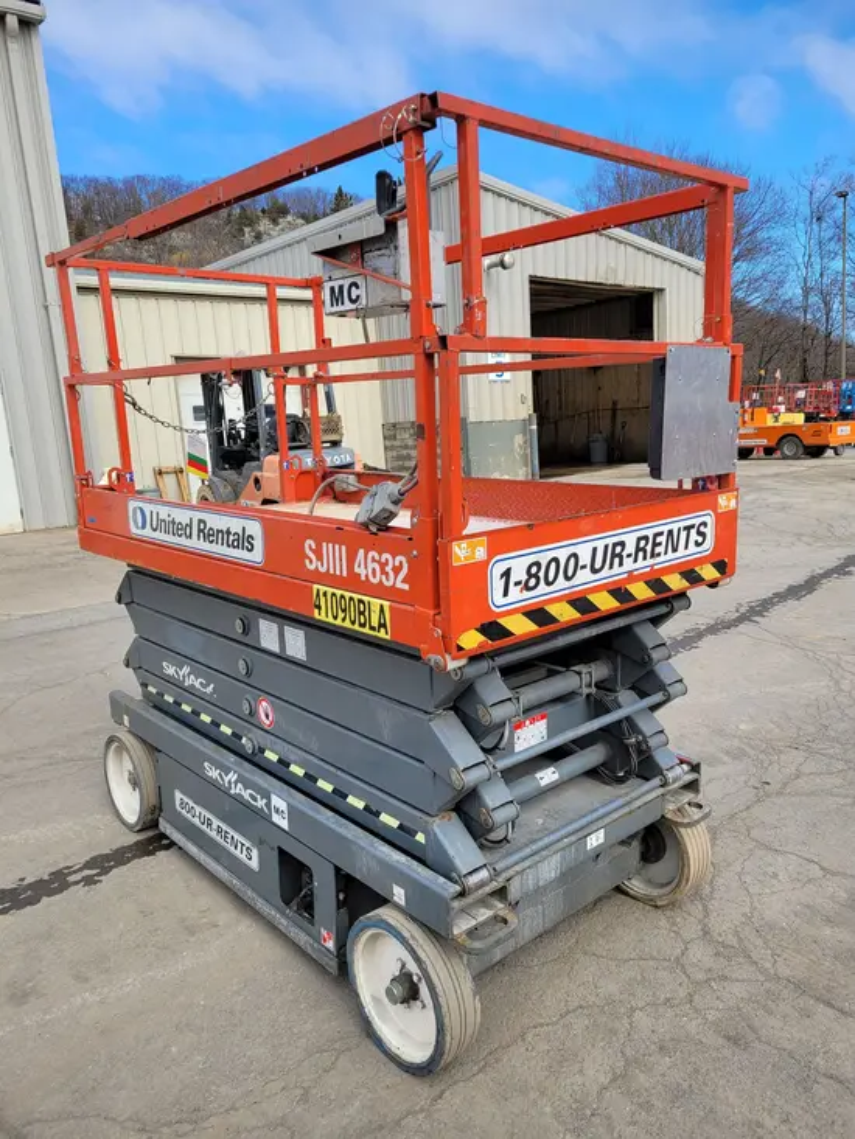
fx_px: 856
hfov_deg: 53.1
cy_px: 570
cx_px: 428
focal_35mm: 26
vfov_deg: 67.3
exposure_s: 1/1391
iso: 40
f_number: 1.8
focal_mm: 5.4
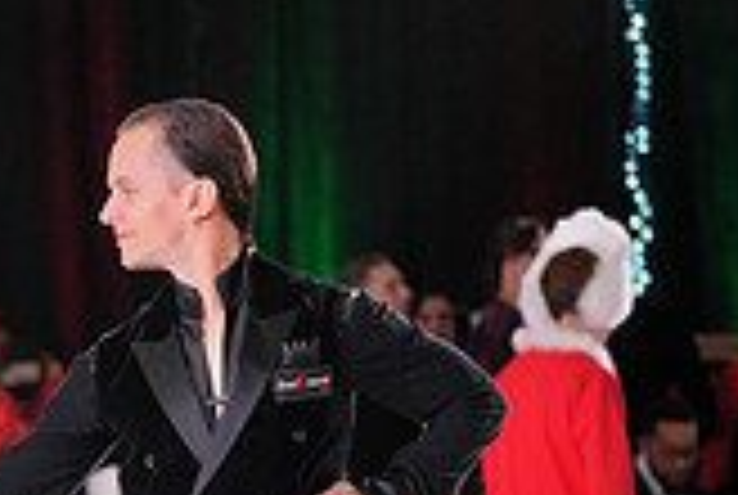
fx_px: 6017
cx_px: -423
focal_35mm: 293
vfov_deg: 4.7
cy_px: 569
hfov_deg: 6.9
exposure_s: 1/400
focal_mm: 83
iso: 800
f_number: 2.8
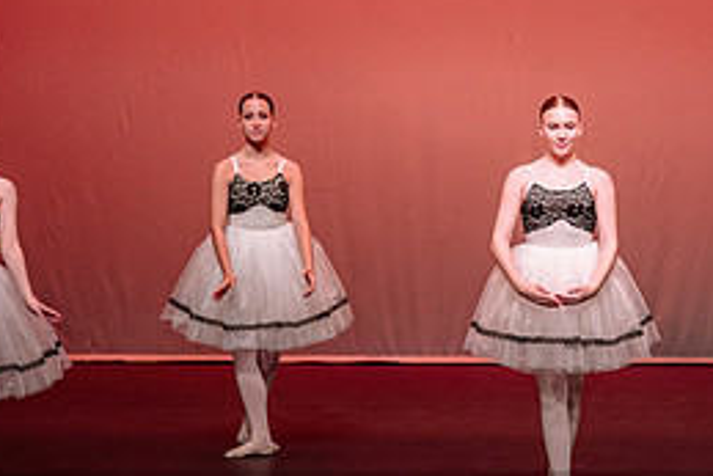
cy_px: 186
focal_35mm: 213
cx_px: 603
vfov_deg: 6.5
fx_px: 4221
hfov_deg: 9.6
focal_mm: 95
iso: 1000
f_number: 2.8
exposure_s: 1/400
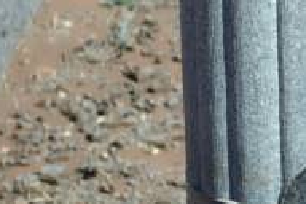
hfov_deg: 5.9
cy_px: -27
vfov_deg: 4.1
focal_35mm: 338
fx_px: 2873
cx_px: 642
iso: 110
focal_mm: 36
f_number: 5.6
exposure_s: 1/125
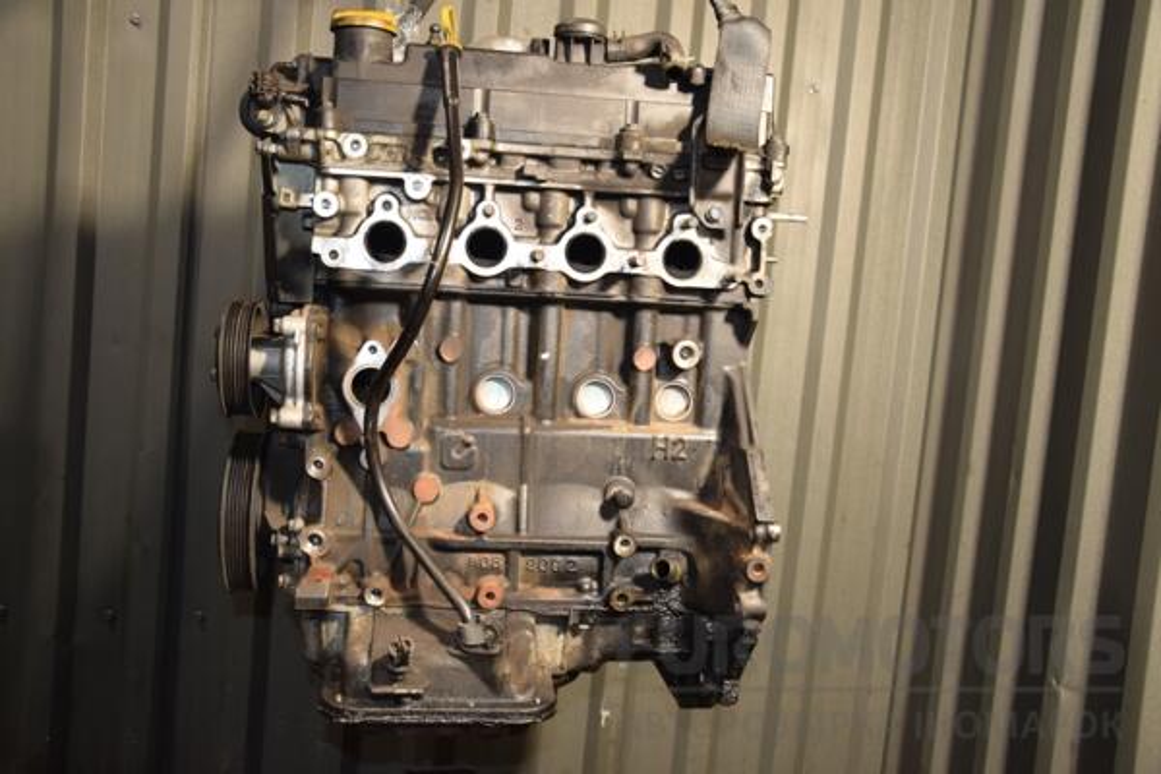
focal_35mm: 36
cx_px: 580
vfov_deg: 36.9
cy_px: 387
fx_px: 1161
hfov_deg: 53.1
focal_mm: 24
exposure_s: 1/80
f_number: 5
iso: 800
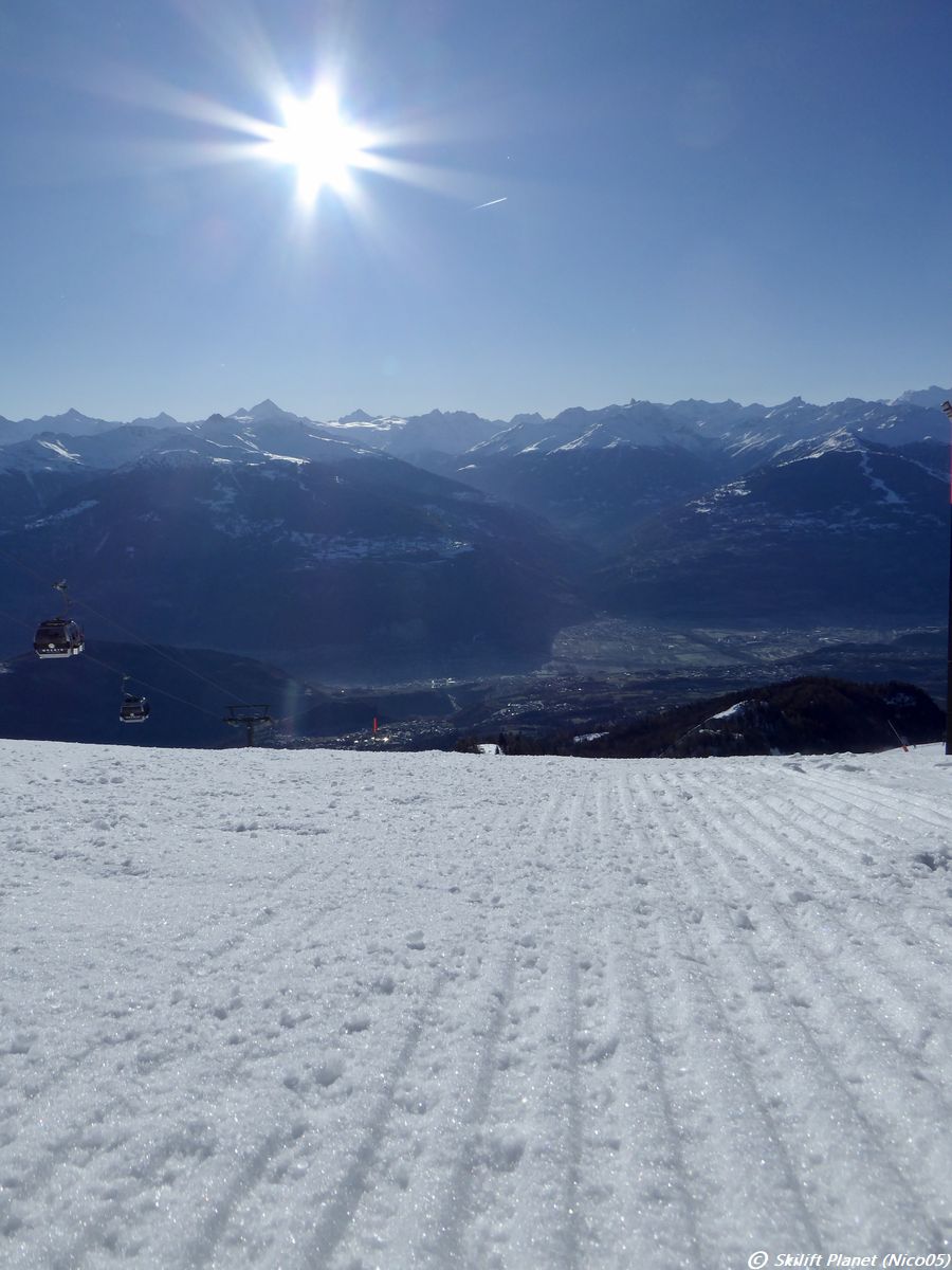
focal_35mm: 25
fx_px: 917
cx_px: 476
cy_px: 635
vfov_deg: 69.4
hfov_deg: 54.9
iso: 80
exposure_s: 1/2000
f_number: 4.5
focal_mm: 4.3
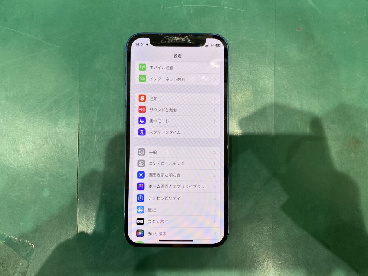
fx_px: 276
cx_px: 184
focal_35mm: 26
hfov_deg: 67.3
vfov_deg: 53.1
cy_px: 138
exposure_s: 1/100
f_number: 1.8
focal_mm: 4.25
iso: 80
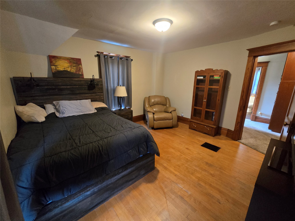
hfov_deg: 106.2
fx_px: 111
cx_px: 148
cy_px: 110
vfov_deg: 89.9
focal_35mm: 13
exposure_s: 1/60
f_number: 2.2
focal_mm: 2.2
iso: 1250
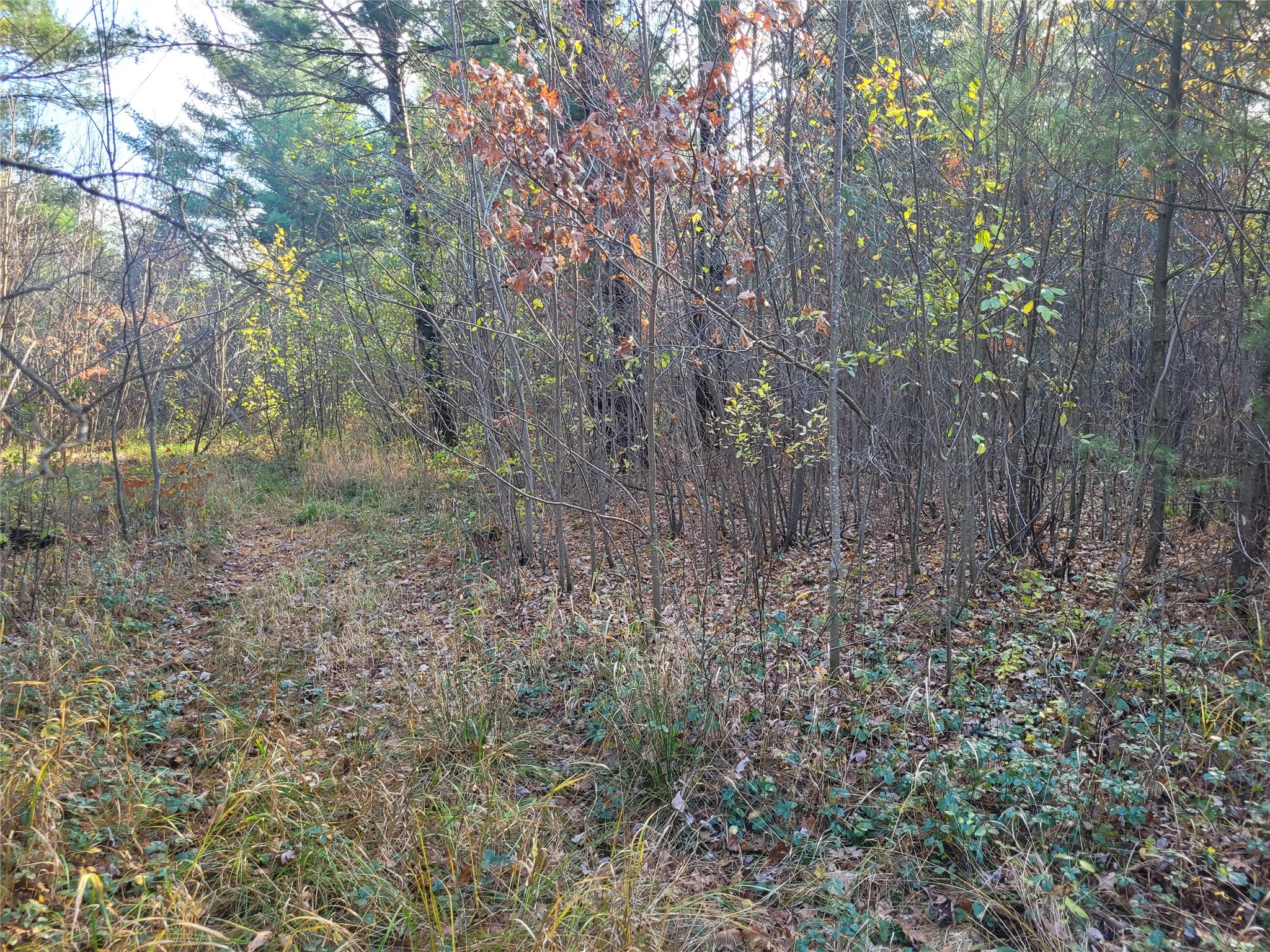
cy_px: 476
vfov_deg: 53.1
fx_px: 954
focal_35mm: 26
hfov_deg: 67.3
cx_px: 635
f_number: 1.8
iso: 64
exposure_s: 1/100
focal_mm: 5.4
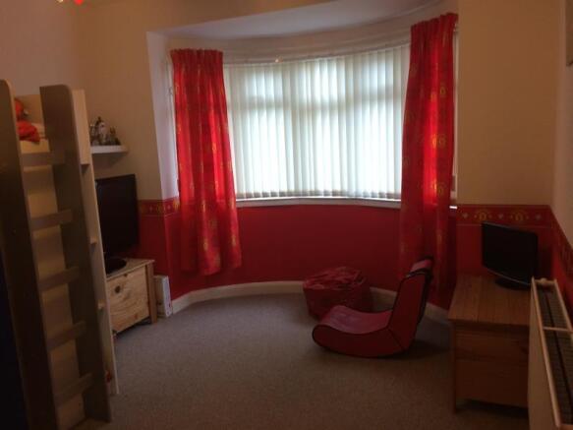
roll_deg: +3.3
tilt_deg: -9.6
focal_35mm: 29
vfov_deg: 48.2
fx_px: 480
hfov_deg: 61.7
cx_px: 286
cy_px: 215
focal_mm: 4.15
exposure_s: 1/33
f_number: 2.2
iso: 125
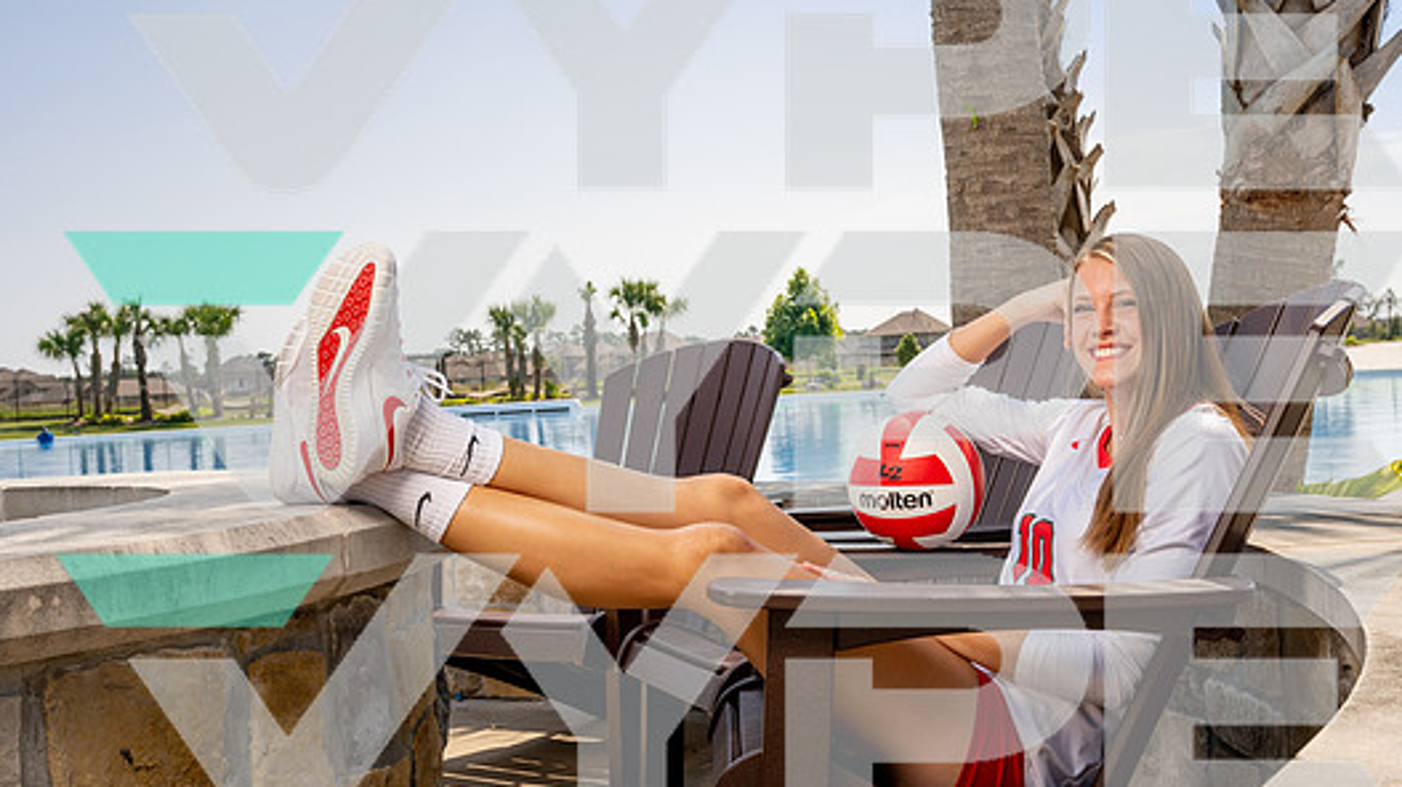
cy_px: 374
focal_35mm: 45
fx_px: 1672
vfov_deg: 26.5
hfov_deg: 45.5
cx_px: 742
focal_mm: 39
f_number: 11
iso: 250
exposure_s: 1/200
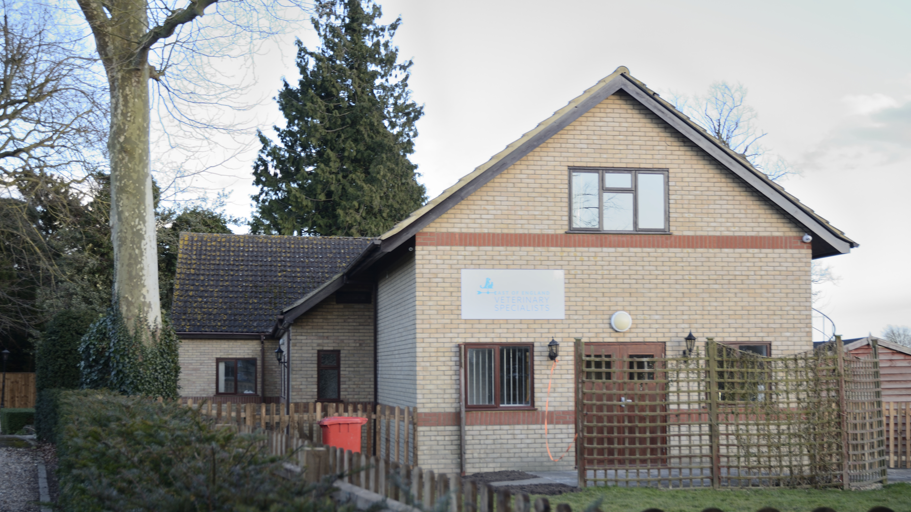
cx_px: 458
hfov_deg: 41.7
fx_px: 1196
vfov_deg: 24.1
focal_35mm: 50
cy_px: 307
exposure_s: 1/40
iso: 125
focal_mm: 31
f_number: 4
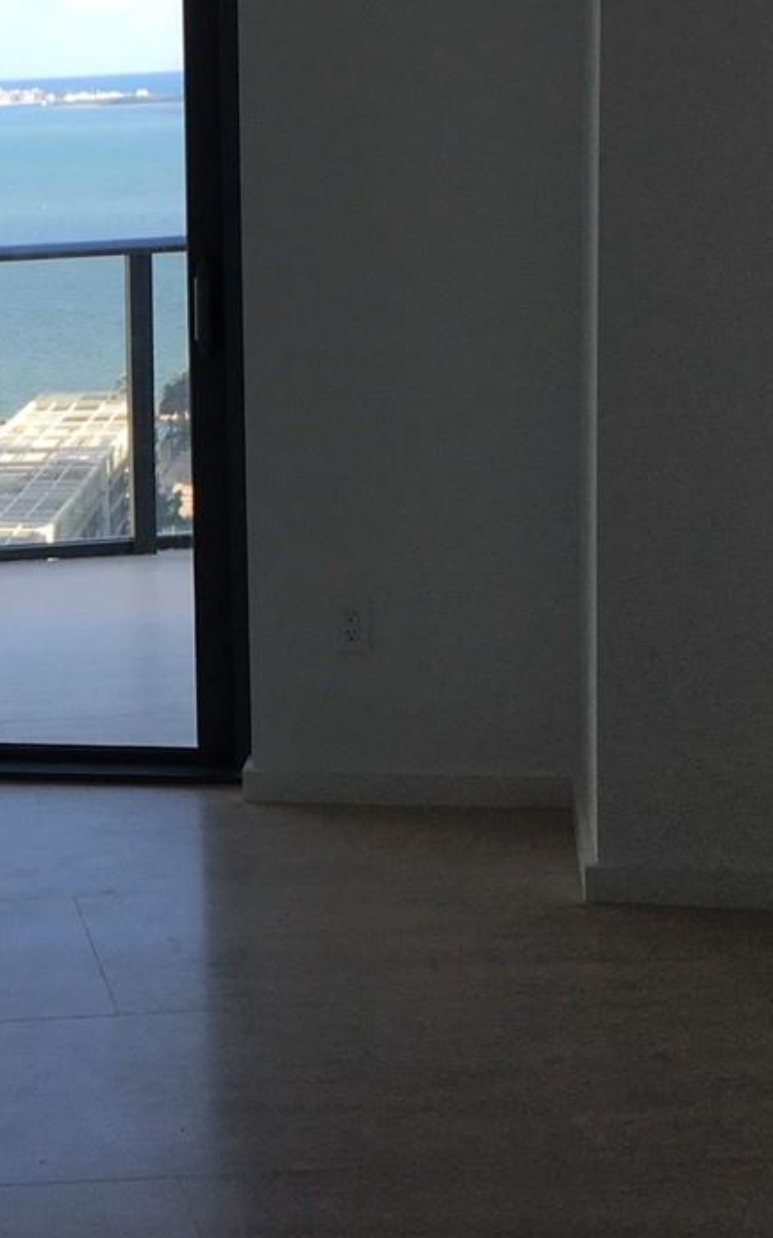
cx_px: -195
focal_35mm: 71
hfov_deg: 17.4
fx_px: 2394
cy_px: 514
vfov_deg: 28.9
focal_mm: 4.15
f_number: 2.2
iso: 25
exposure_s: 1/322
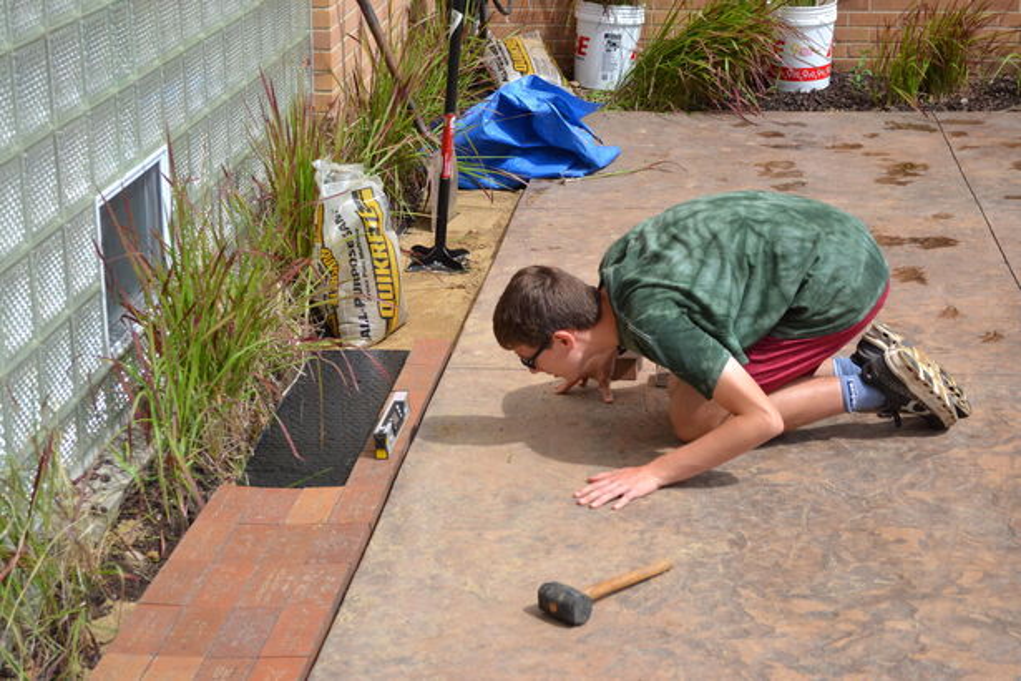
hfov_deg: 30.5
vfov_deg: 20.6
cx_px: 510
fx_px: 1872
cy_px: 340
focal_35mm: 66
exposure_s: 1/1600
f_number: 5.6
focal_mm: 44
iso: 400
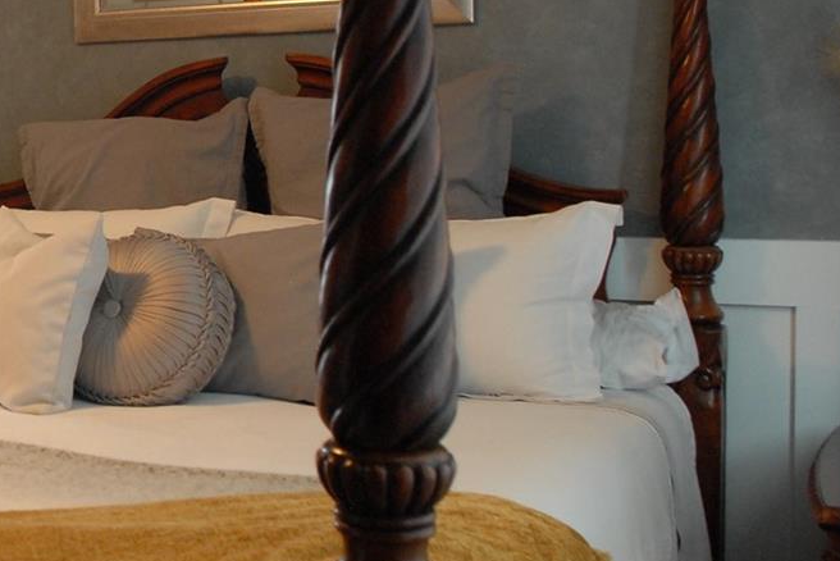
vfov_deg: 21.8
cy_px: 190
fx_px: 1452
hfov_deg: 28.6
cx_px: -132
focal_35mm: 62
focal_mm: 17
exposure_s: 1/45
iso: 640
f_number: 3.5
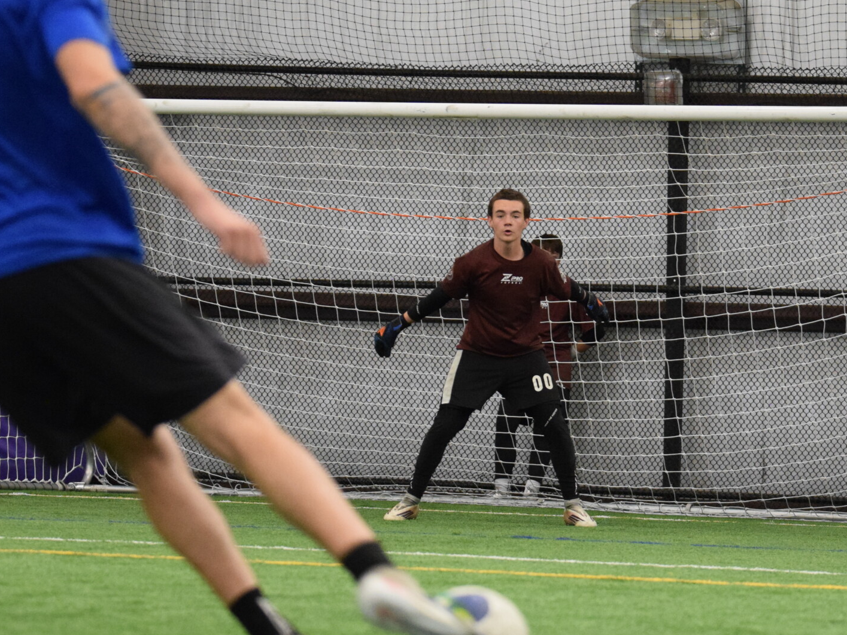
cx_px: 539
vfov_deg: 6.9
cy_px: 364
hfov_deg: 9.2
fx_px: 5236
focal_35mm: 214
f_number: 2.8
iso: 3200
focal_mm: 82
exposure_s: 1/320
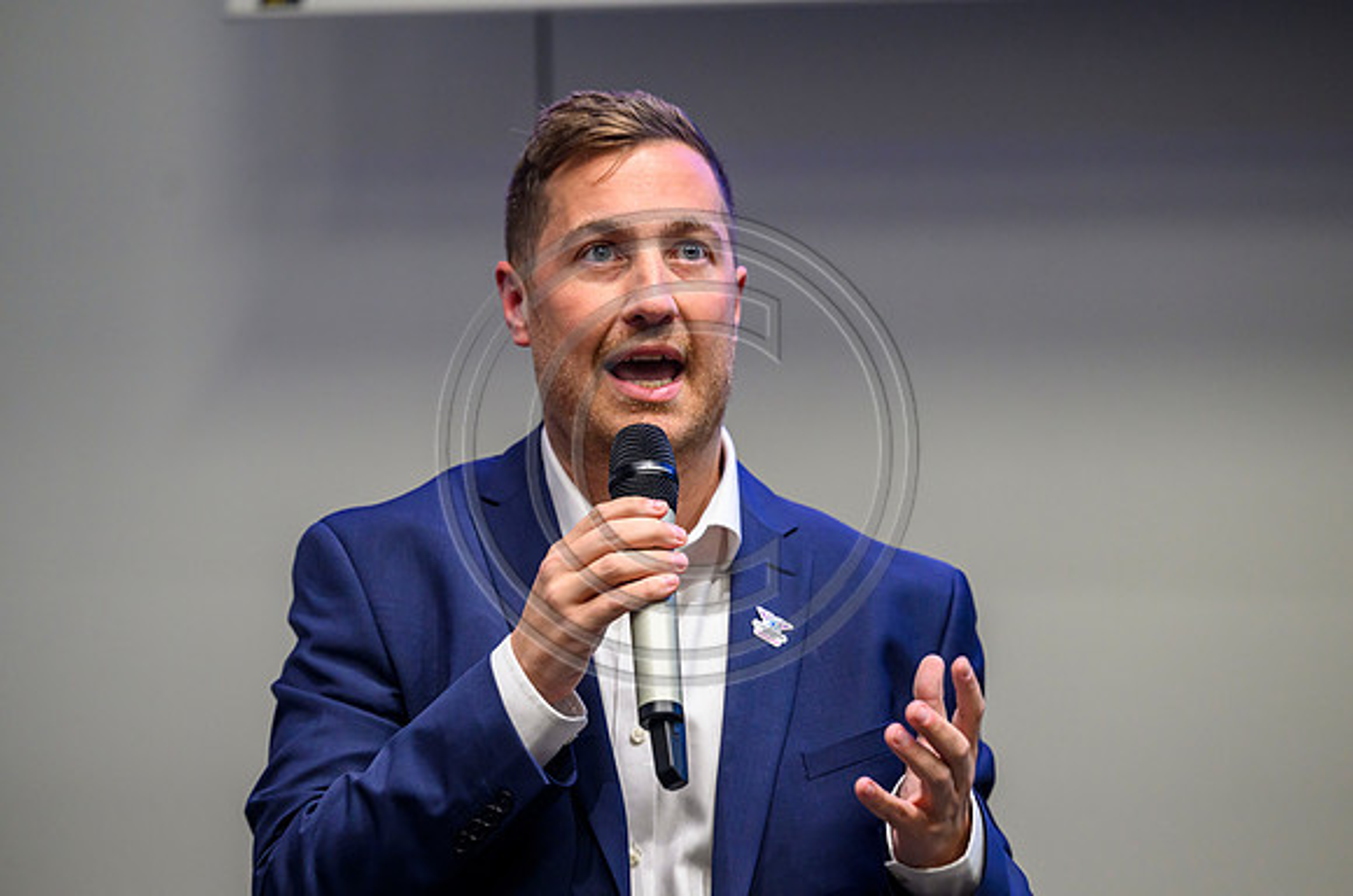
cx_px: 676
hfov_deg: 14.6
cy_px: 444
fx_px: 5263
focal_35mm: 140
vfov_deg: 9.7
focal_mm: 140
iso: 3200
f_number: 3.2
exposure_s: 1/250
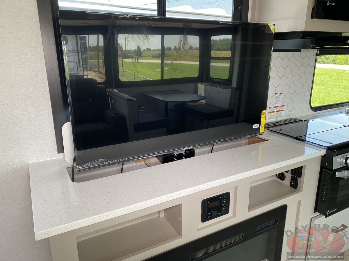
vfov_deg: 53.1
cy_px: 130
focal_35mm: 26
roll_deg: -1.2
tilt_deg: -17.2
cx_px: 174
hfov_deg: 67.3
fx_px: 262
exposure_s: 1/121
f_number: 1.8
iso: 80
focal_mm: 4.25
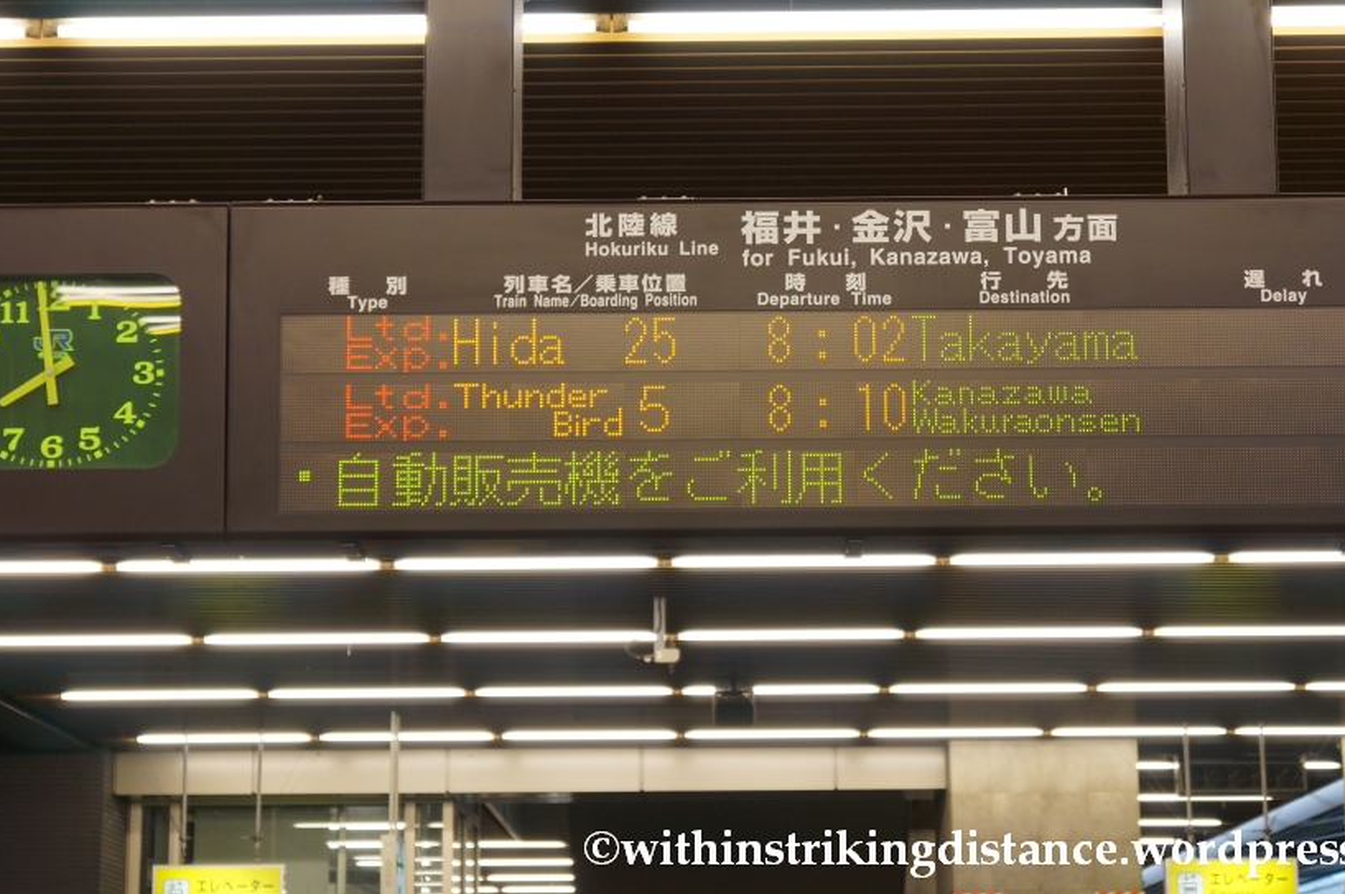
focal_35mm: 83
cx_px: 682
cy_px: 349
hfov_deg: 24.6
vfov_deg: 16.5
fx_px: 3083
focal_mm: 45
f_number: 5
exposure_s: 1/80
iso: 400
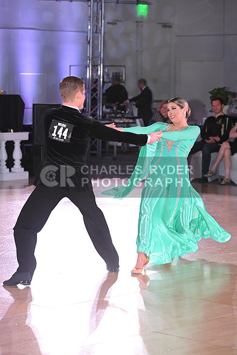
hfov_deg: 12.5
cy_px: 178
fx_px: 1086
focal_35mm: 110
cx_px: 118
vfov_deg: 18.6
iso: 2000
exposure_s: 1/200
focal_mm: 110
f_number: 5.6
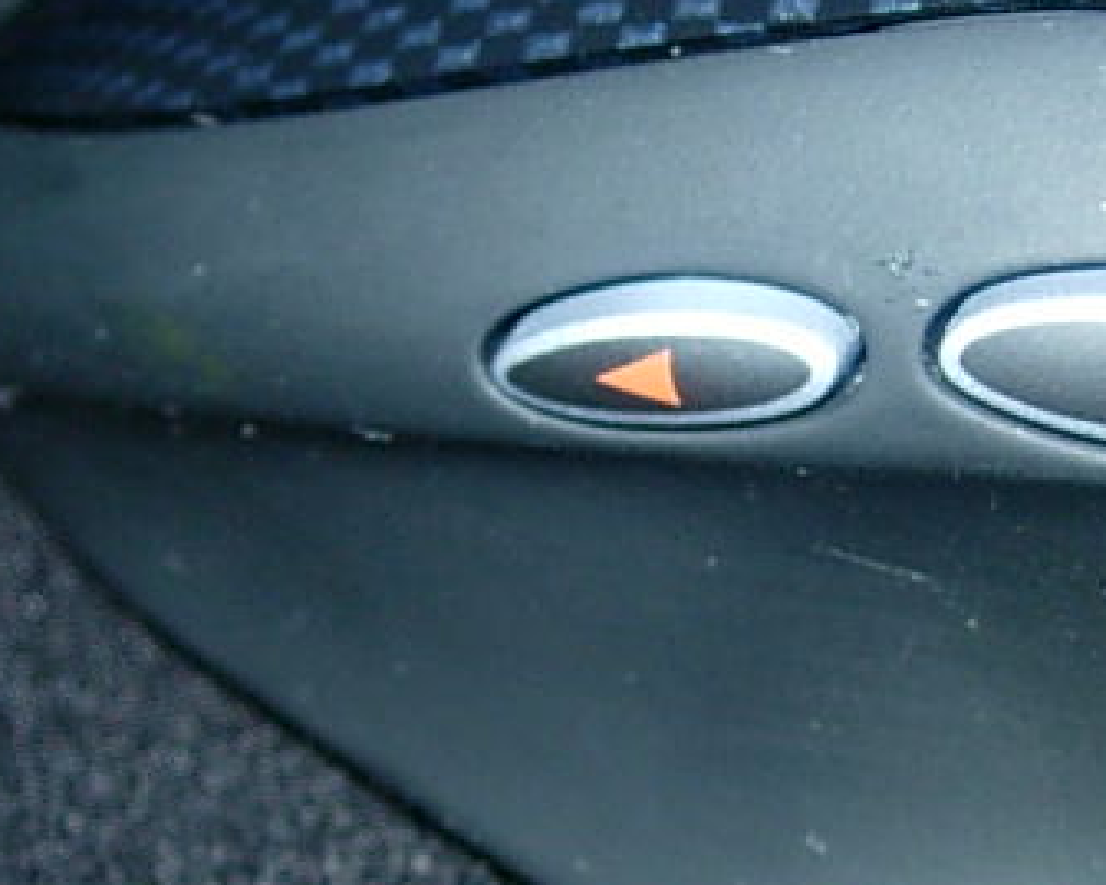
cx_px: 859
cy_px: 619
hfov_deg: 16.9
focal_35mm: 113
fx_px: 3700
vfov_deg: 13.6
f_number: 2.8
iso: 100
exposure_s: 1/64
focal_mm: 7.8
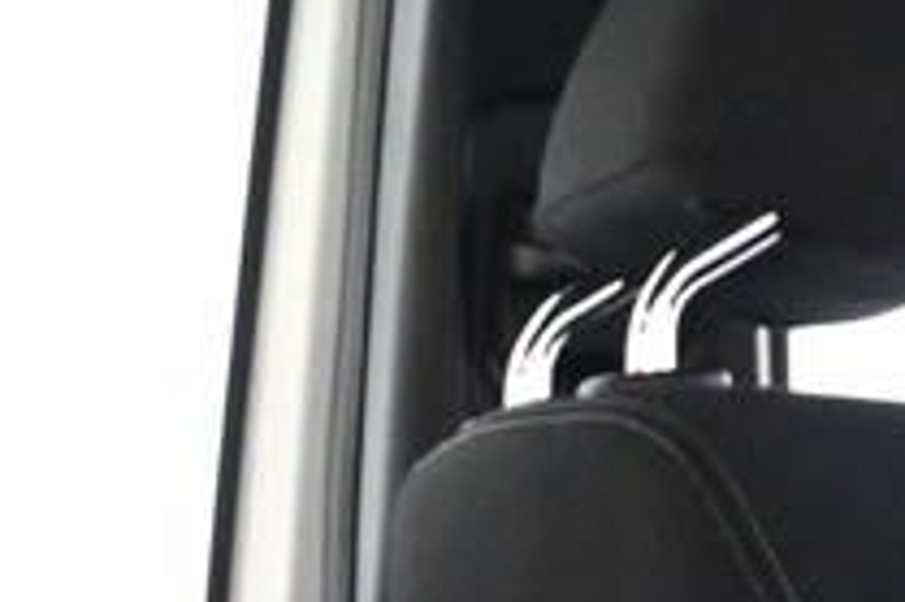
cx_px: -554
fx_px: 5999
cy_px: 1598
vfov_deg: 5.5
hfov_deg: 8.4
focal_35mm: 239
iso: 2500
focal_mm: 20.5
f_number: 5
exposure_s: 1/15
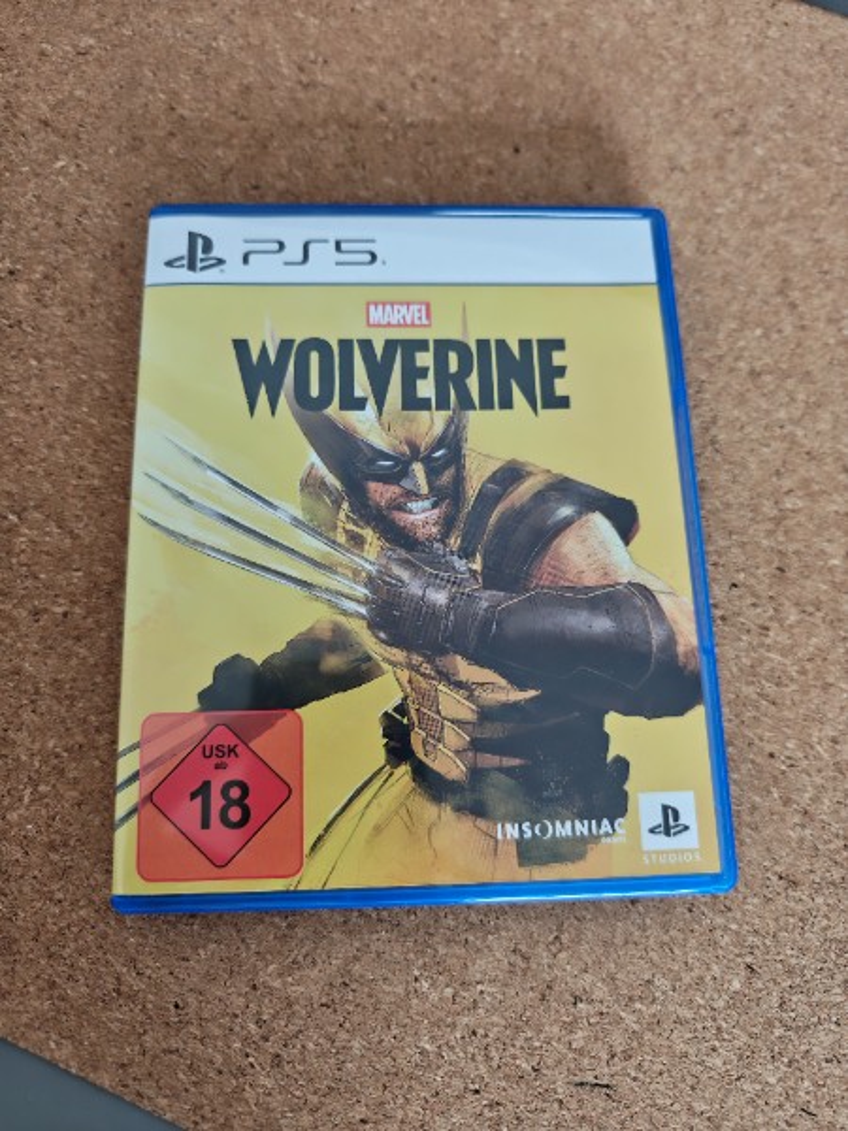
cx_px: 424
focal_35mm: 24
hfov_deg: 56.8
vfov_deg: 71.6
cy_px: 566
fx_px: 784
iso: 447
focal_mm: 6.57
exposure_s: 1/100
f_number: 1.68
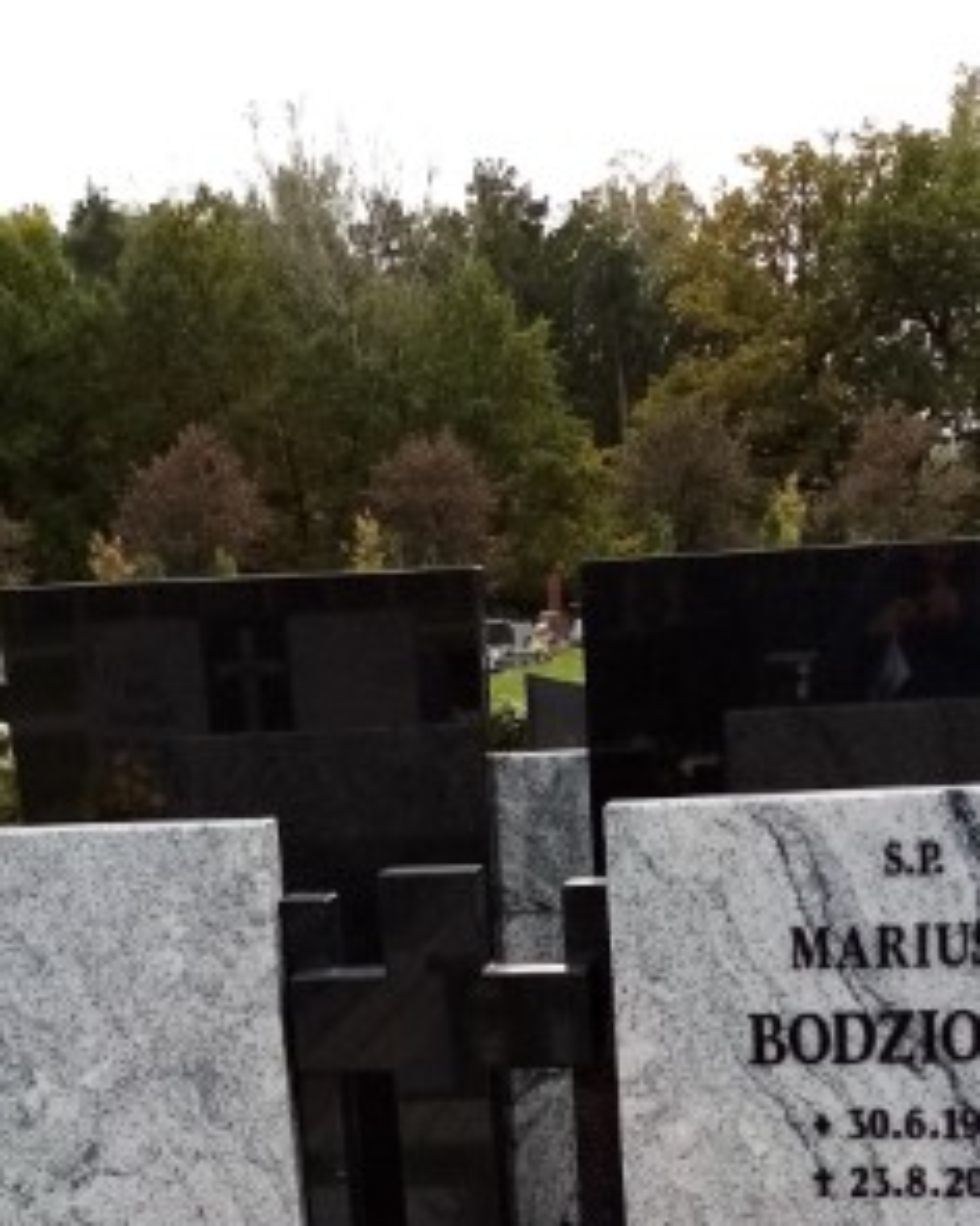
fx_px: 1994
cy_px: 1064
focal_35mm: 55
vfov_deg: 32.7
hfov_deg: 27.6
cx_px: 465
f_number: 1.8
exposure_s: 1/721
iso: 111
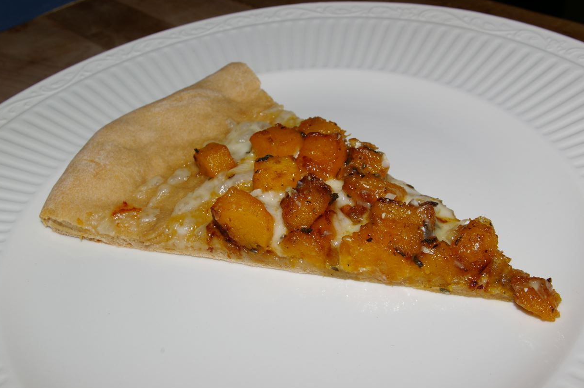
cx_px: 295
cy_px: 199
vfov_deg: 35.0
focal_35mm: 38
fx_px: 616
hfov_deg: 50.7
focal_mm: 24
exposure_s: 1/45
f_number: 13
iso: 200
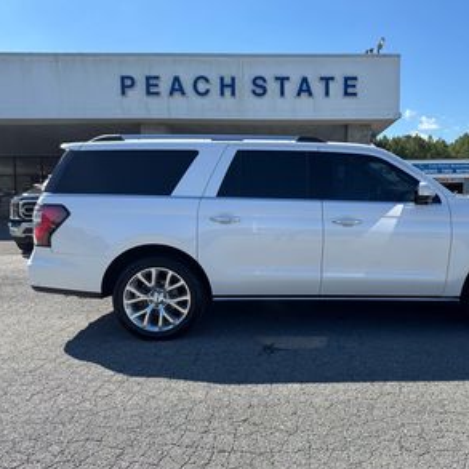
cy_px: 237
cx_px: 304
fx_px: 445
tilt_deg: -4.4
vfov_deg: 55.6
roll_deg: -0.3
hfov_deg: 54.7
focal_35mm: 29
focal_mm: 6.76
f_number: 1.78
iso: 80
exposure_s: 1/2506
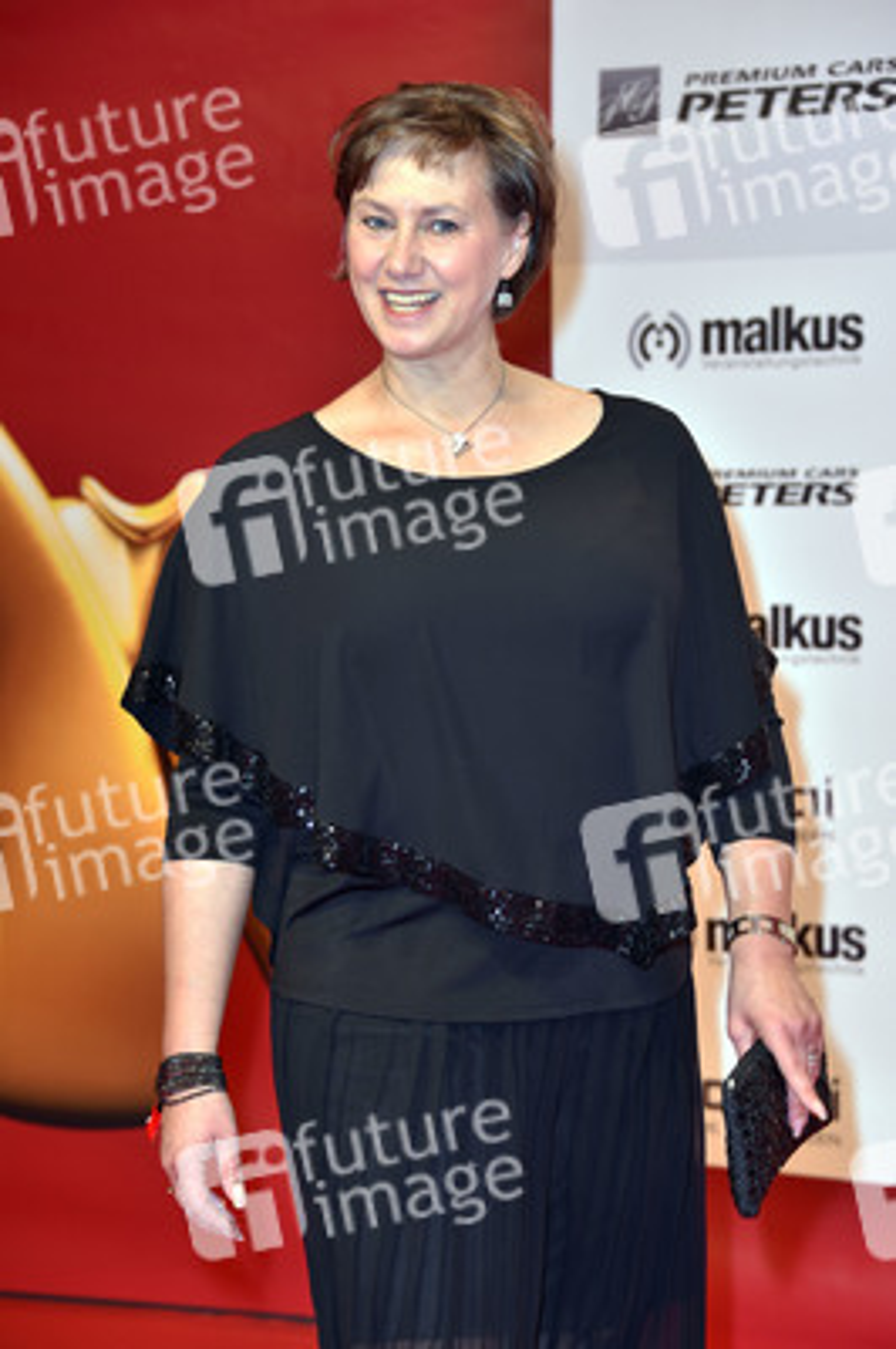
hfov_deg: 13.7
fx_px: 3740
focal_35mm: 100
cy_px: 674
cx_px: 448
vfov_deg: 20.4
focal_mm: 100
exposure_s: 1/160
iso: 500
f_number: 5.6
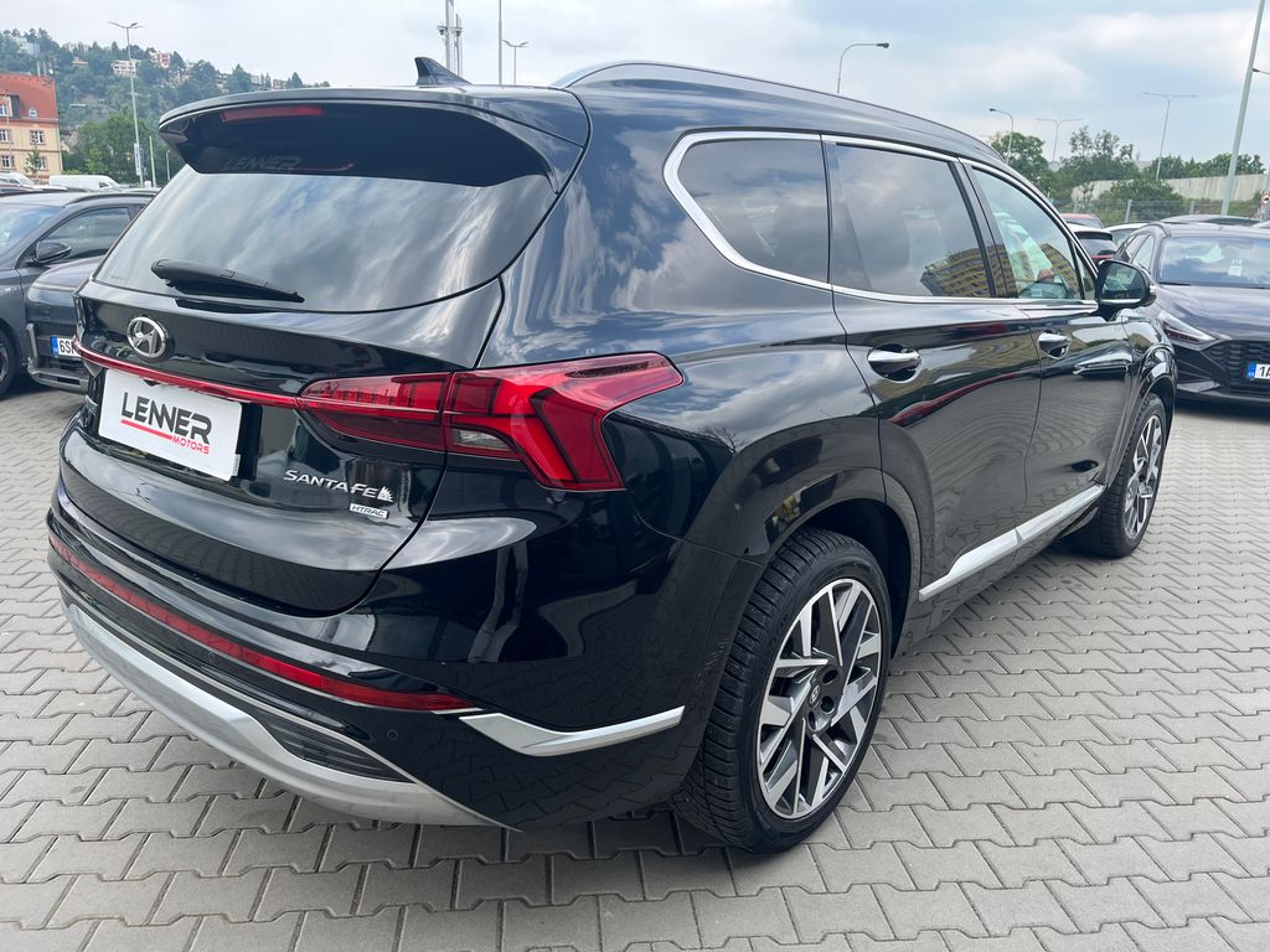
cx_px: 635
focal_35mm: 26
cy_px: 476
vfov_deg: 53.1
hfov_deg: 67.3
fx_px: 954
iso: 50
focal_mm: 5.1
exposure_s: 1/928
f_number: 1.6
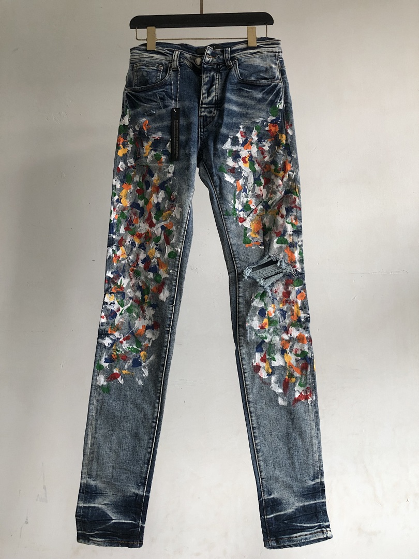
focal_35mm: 28
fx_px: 452
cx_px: 210
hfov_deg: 49.7
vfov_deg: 63.4
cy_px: 280
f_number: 1.8
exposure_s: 1/33
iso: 20
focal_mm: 4
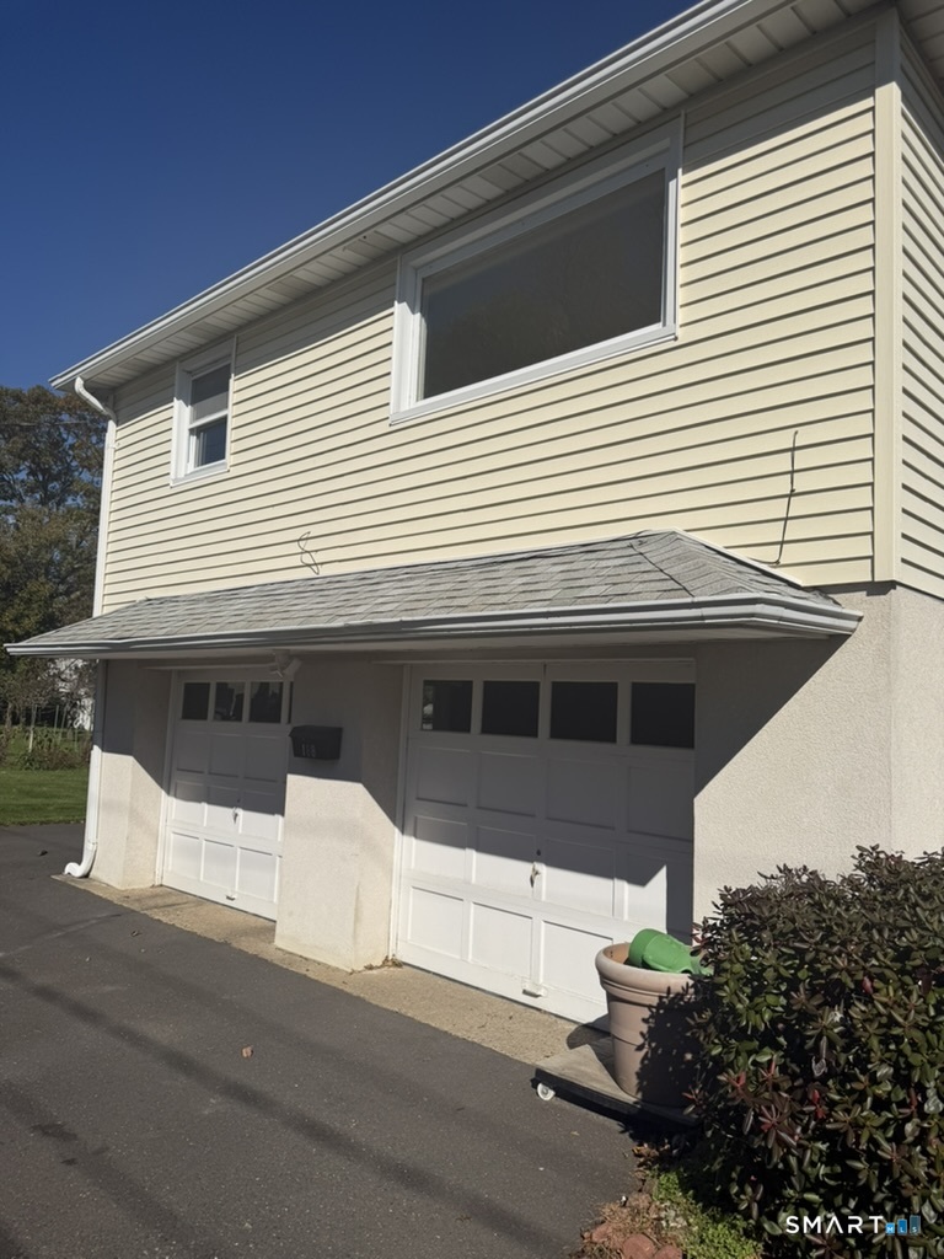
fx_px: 873
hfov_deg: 56.8
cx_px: 472
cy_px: 630
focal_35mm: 24
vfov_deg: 71.6
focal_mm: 6.76
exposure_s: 1/14286
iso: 80
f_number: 1.78
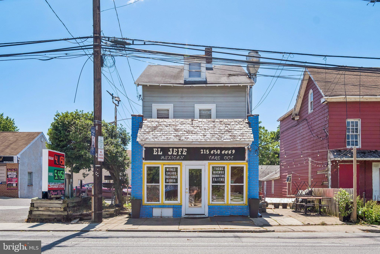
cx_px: 190
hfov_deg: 63.7
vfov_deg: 45.0
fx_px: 306
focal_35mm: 29
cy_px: 127
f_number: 8
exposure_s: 1/420
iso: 250
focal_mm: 19.1
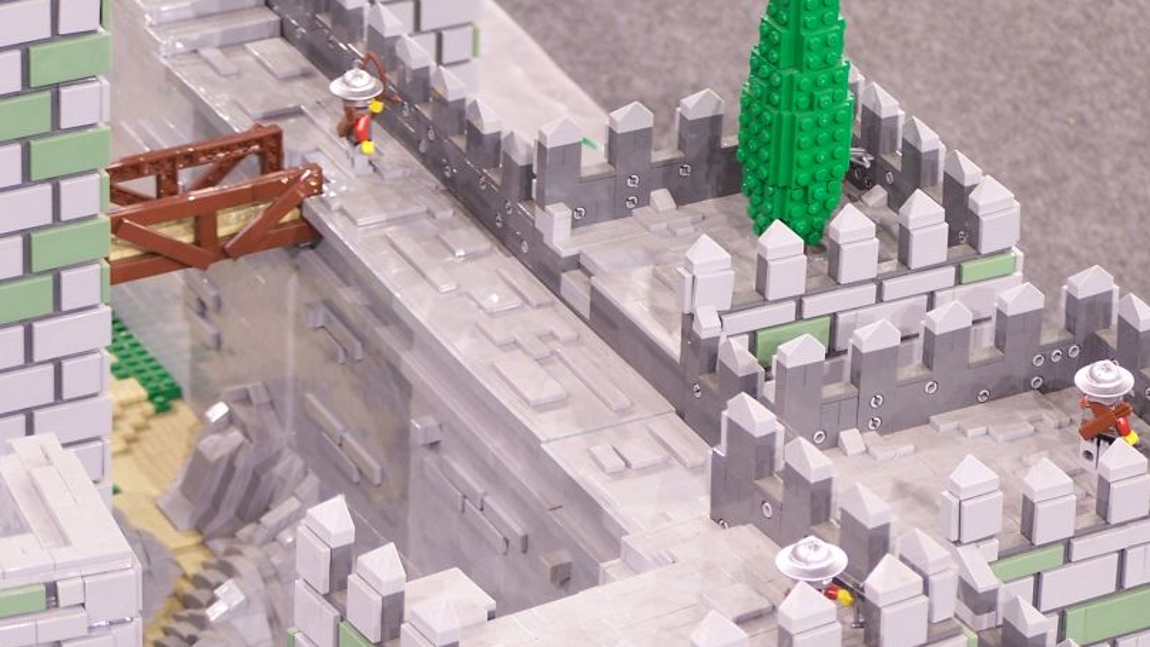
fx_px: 5398
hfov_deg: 12.2
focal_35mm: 177
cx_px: 633
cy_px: 309
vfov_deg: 6.9
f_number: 3.2
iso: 80
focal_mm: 21.2
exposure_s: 1/4
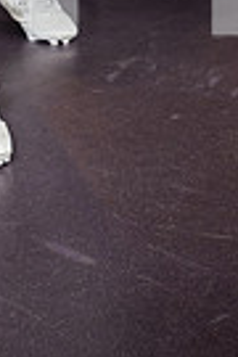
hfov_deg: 8.9
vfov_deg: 12.5
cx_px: 3
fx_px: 1517
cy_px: -230
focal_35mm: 153
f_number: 7.1
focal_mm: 46
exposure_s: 1/250
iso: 800
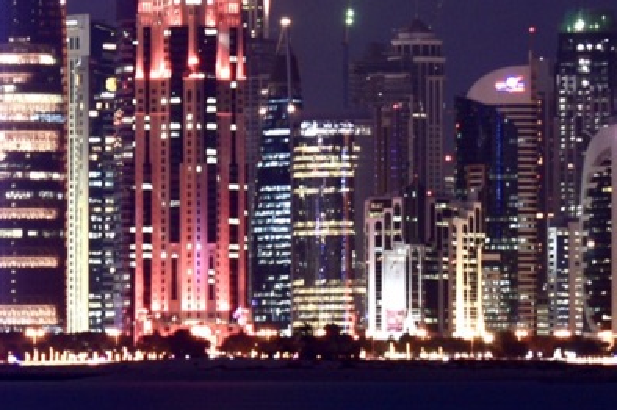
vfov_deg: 4.1
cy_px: 108
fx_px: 5737
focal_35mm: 335
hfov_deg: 6.1
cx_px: -258
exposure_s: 44.5
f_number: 5.6
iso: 100
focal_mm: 55
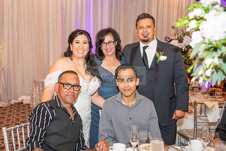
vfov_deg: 29.9
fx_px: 283
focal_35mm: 45
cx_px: 92
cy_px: 74
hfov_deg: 43.4
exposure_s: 1/160
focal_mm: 38
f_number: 3.5
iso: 1600
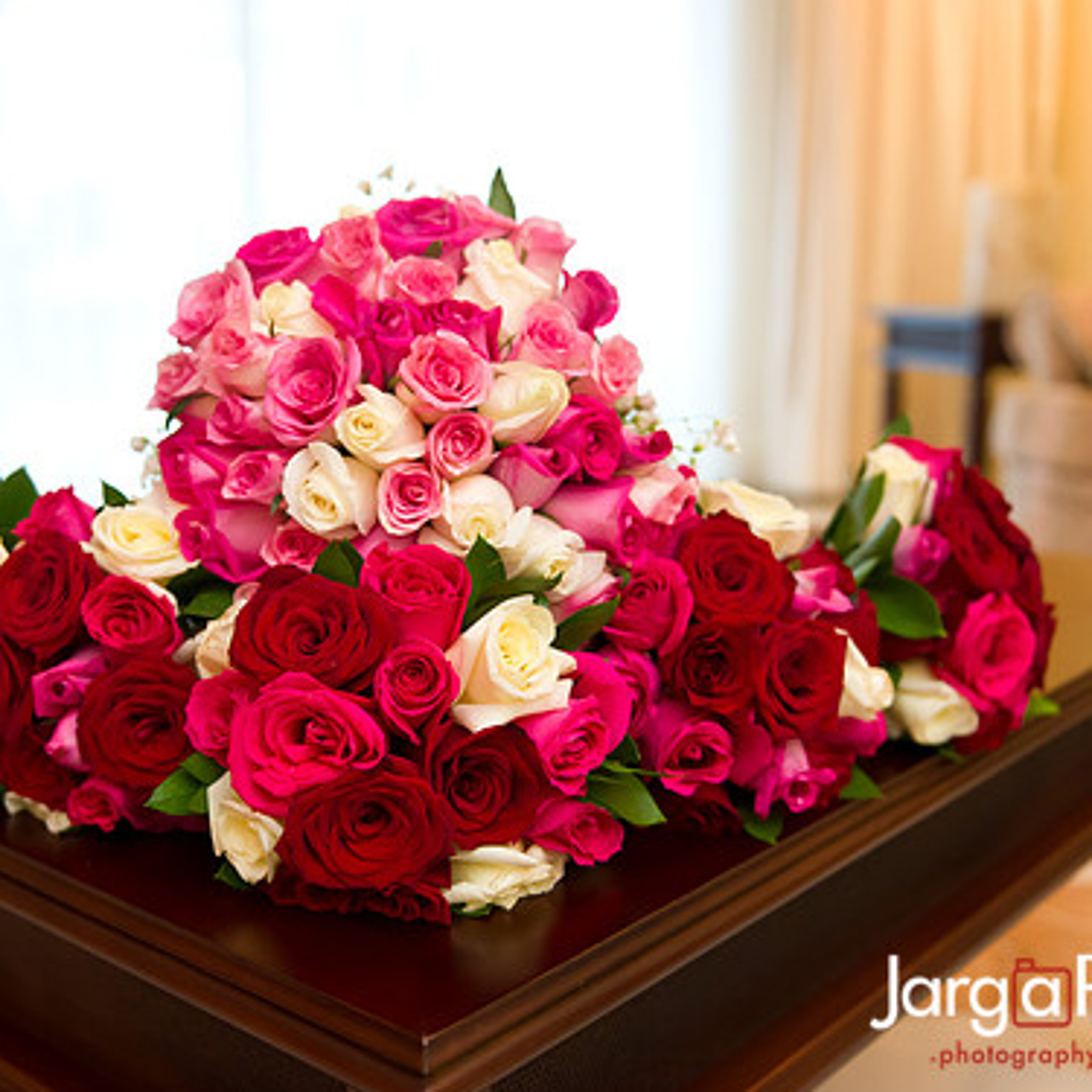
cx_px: 422
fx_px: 1499
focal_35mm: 42
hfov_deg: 39.8
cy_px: 547
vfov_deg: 40.0
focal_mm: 32
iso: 1600
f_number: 2.8
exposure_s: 1/125
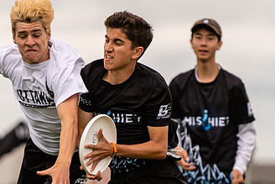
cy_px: 125
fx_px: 6136
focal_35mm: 803
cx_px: 137
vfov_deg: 1.7
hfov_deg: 2.6
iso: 100
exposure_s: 1/1000
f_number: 2.8
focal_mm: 200
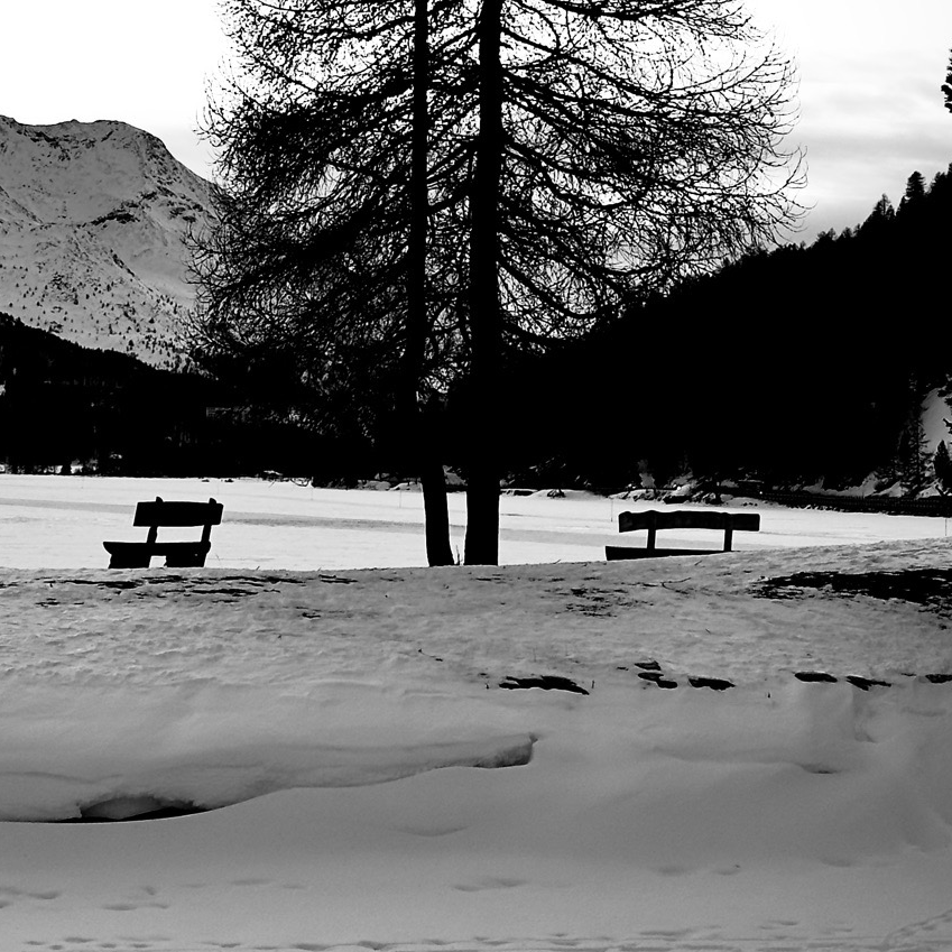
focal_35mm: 91
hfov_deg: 18.9
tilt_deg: +6.3
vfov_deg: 19.0
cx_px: 220
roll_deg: -1.5
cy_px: 257
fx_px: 2831
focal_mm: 6.76
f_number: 1.78
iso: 64
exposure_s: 1/3096
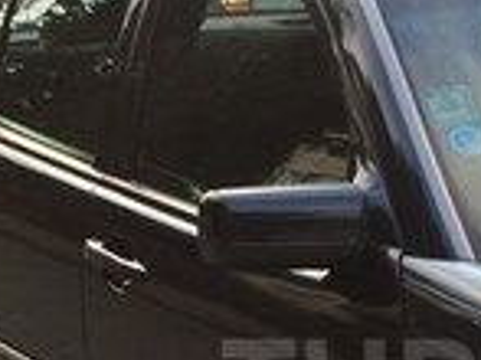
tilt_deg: -17.9
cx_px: 556
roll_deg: -0.7
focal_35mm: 130
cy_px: 388
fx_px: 1805
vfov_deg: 11.2
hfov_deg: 14.7
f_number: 2.2
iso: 32
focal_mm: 4.15
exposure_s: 1/214
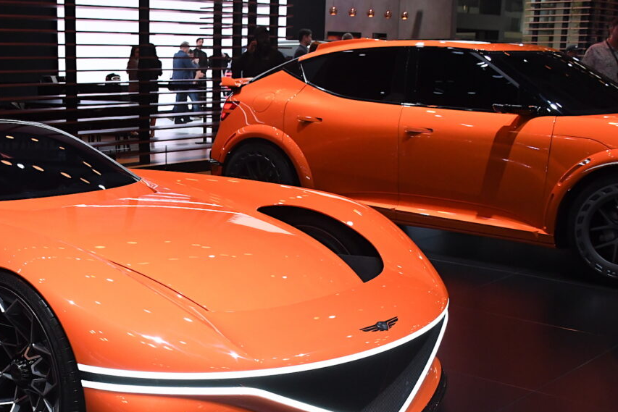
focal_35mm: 54
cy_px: 301
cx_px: 131
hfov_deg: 35.8
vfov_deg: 24.8
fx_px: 927
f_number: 5
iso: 2500
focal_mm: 20
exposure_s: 1/500
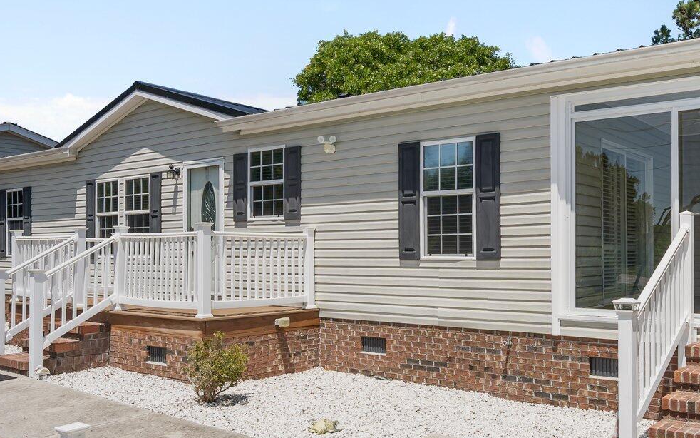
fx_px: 649
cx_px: 461
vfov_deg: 37.3
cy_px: 234
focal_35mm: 34
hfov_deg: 55.6
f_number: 4
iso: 160
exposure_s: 1/2500
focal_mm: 16
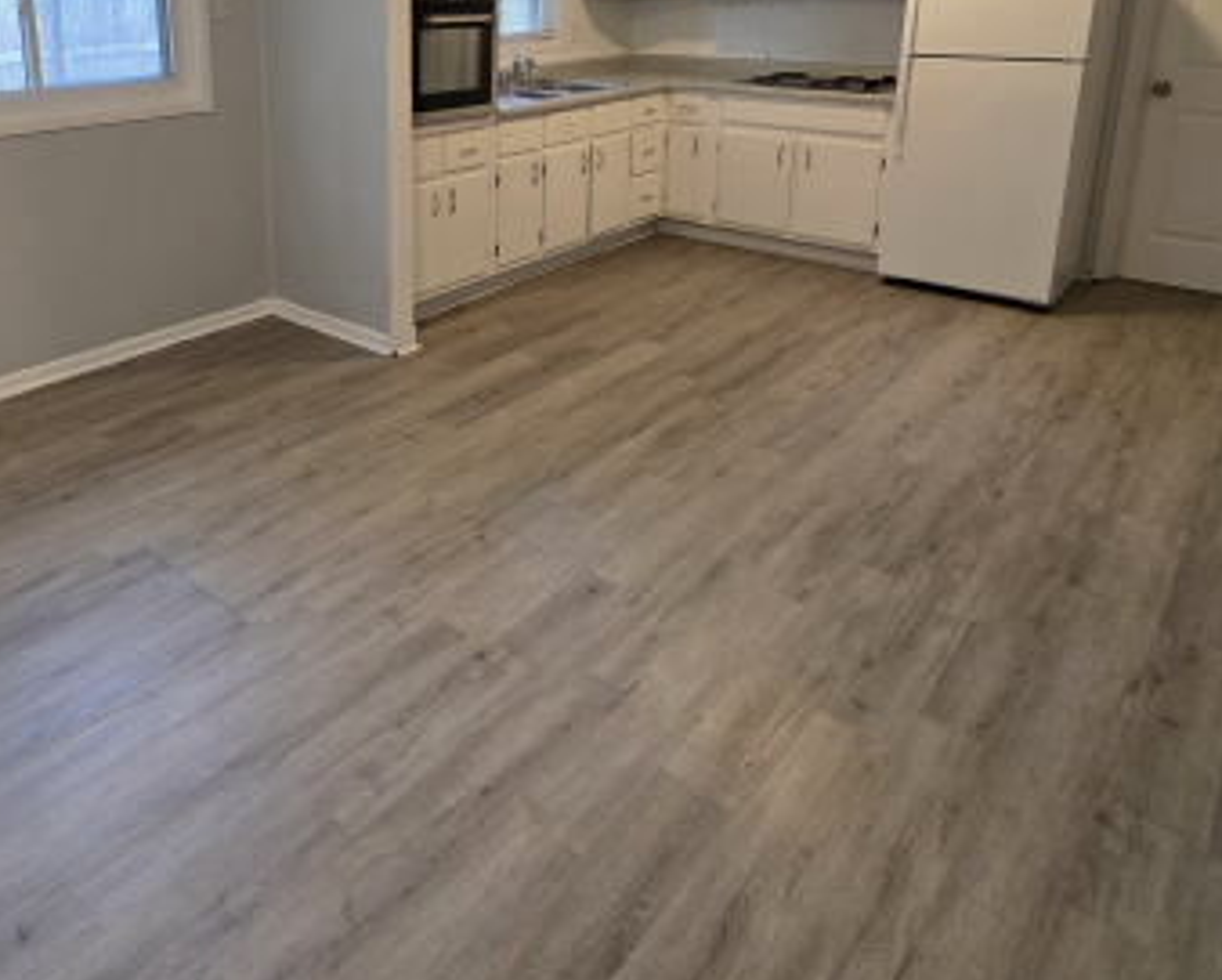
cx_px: 418
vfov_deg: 53.8
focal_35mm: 25
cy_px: 224
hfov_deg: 66.4
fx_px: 905
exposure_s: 1/120
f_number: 1.9
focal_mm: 2.2
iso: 250
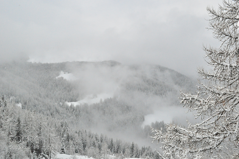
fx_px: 219
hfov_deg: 57.3
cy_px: 80
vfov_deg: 39.9
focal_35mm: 33
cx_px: 120
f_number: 18
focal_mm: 22
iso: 3200
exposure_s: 1/1250
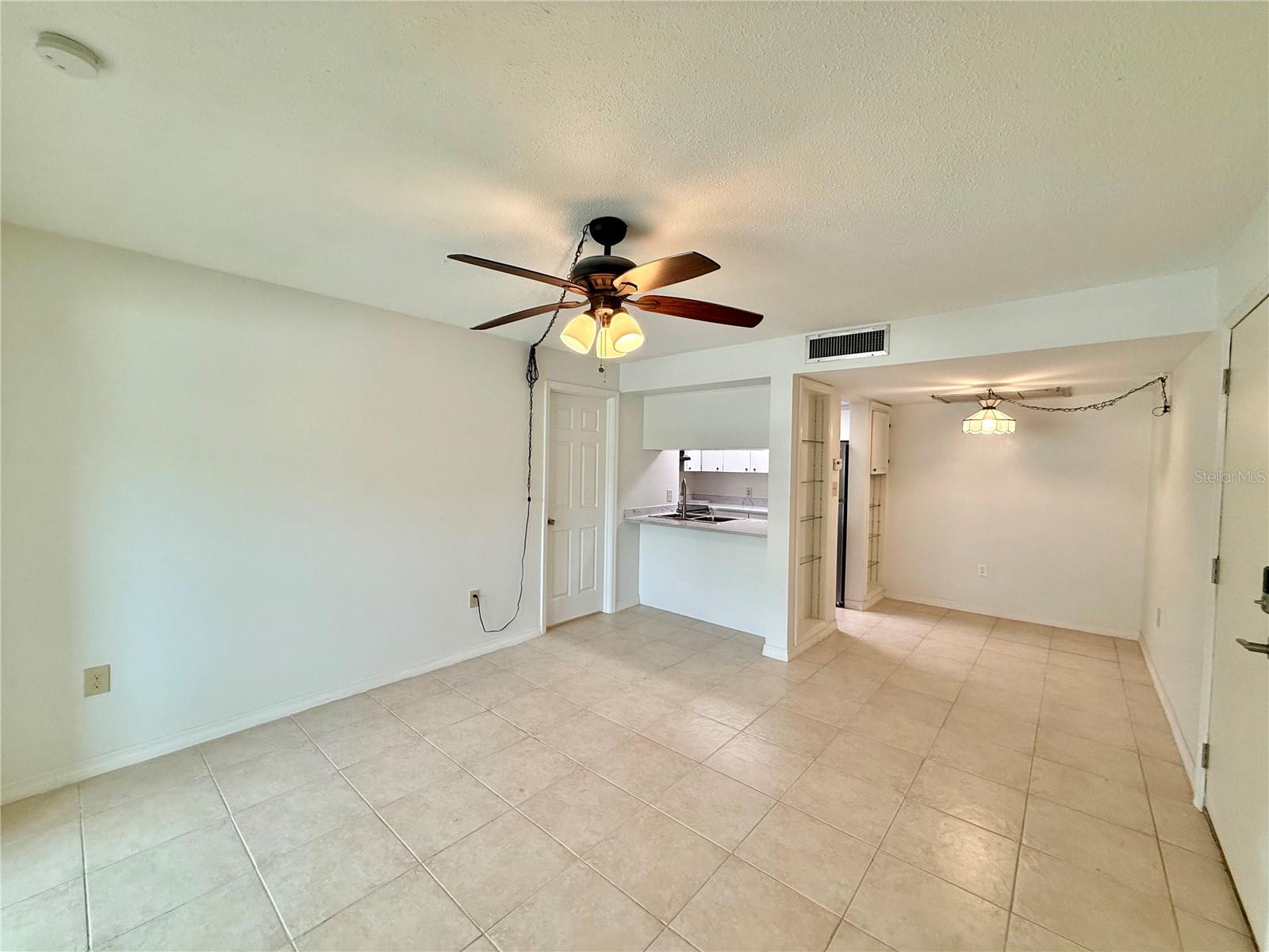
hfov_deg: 102.1
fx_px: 513
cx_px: 634
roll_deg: -0.7
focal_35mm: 14
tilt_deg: -1.5
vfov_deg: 85.7
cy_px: 476
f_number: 2.2
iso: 200
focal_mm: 2.22
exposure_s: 1/120
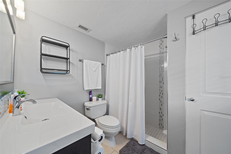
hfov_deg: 112.6
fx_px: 77
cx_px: 116
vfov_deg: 90.0
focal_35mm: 12
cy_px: 77
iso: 200
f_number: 8
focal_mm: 12
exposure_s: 1
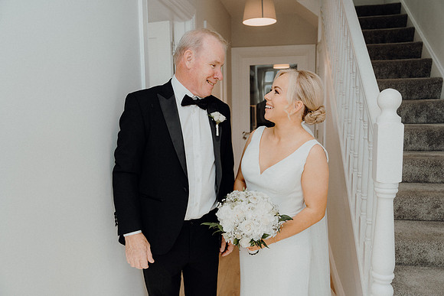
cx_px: 222
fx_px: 358
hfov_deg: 63.6
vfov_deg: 45.0
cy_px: 148
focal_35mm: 29
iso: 200
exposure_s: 1/160
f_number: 3.5
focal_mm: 29
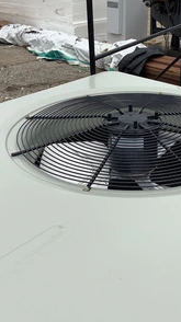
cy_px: 162
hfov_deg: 25.7
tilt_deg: -29.4
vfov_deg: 44.6
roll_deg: +0.4
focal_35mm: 46
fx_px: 393
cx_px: 131
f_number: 2.4
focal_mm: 3.3
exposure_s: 1/1698
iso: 25
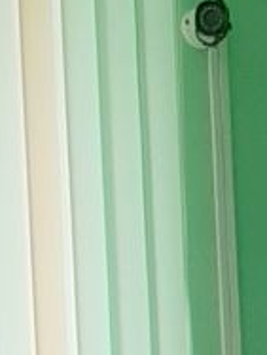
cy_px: 741
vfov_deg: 9.8
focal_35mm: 185
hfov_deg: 8.0
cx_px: 231
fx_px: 1896
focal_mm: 3.93
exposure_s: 1/100
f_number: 1.7
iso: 64
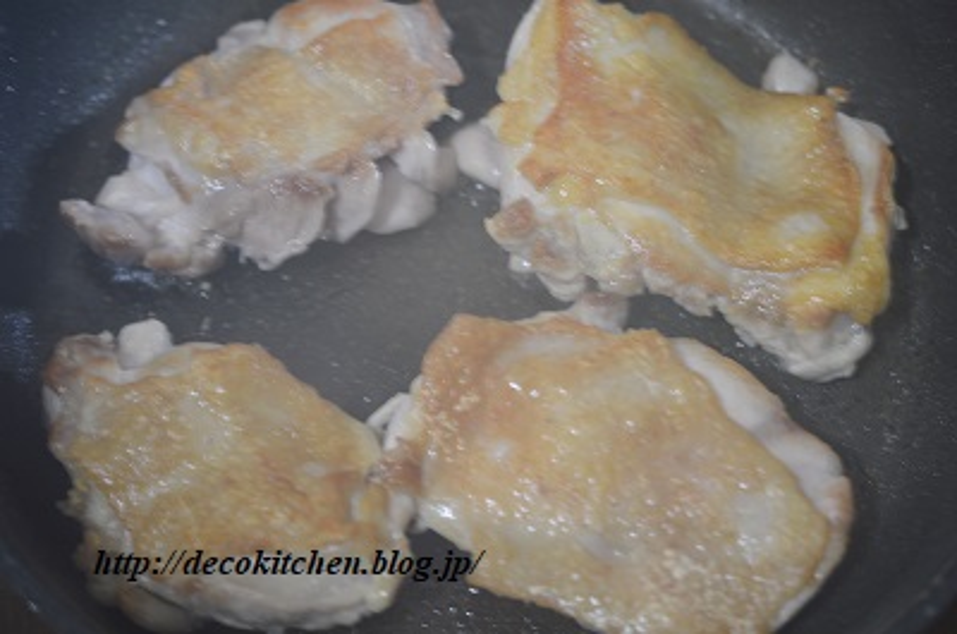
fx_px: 1592
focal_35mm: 60
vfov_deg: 22.5
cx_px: 478
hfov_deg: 33.5
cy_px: 317
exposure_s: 1/4
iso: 100
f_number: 3
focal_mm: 40
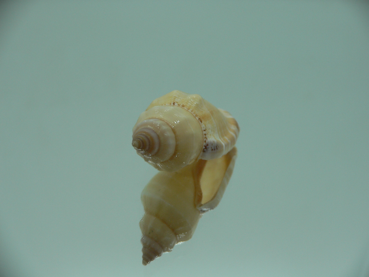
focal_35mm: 35
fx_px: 373
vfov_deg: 40.7
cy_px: 138
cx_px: 184
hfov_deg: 52.6
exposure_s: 1/80
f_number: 2.8
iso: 80
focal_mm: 4.6
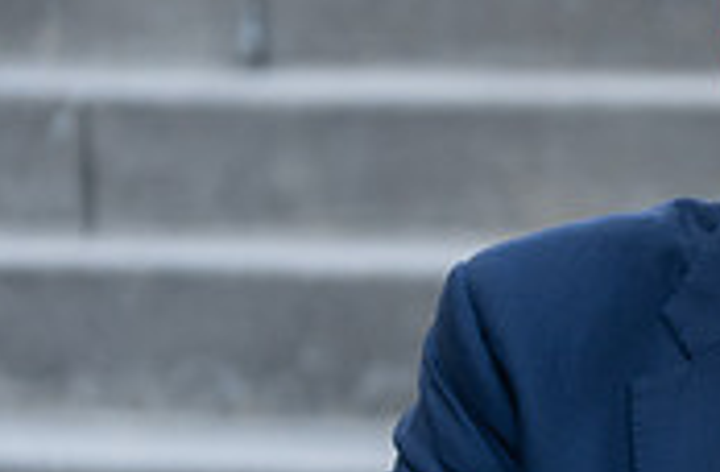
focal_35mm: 338
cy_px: 363
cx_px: 1205
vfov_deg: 4.0
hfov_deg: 6.0
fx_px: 6724
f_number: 2.8
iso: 320
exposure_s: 1/320
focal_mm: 98
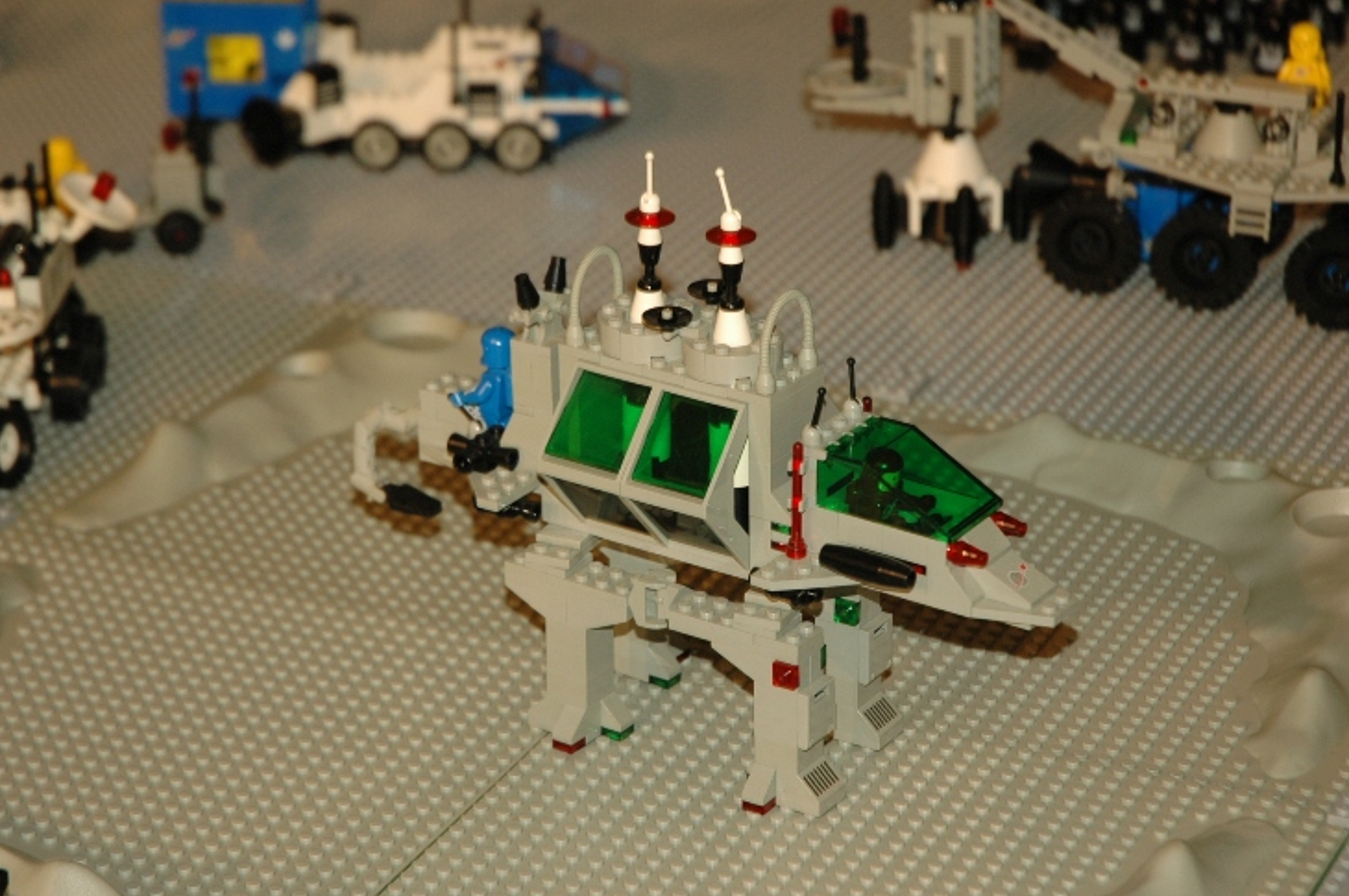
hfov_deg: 17.8
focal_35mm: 115
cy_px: 476
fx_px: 4304
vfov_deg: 11.9
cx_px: 689
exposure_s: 1/60
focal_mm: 70
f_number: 4.5
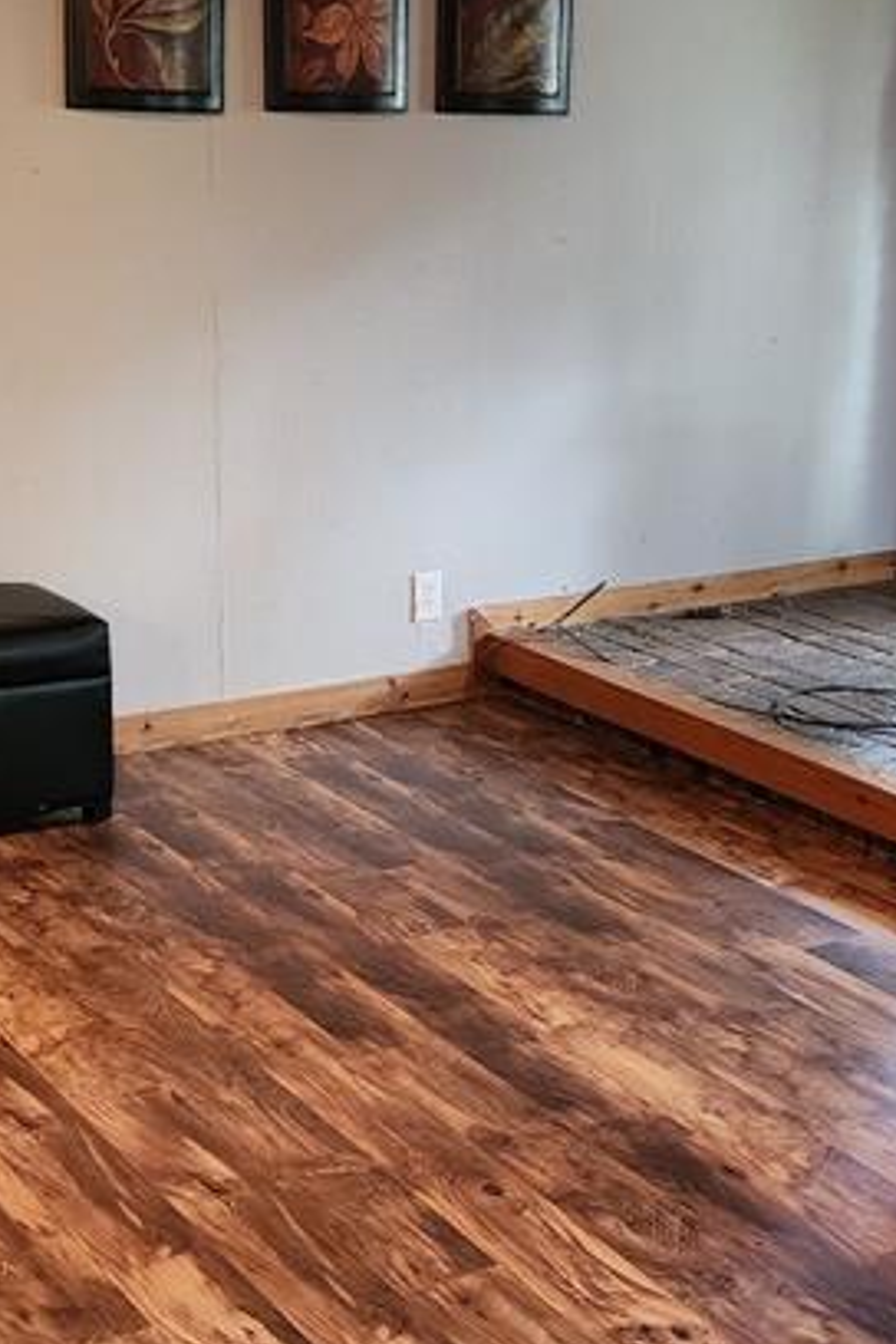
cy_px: 675
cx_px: 514
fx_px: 2240
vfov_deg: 33.4
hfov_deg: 22.6
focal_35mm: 60
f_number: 1.8
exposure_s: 1/40
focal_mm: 6.4
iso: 640
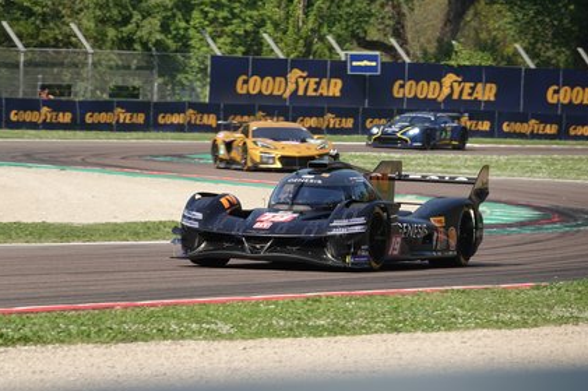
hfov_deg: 6.4
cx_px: 307
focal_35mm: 321
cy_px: 208
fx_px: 5239
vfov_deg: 4.3
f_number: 4
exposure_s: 1/800
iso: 100
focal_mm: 110.13
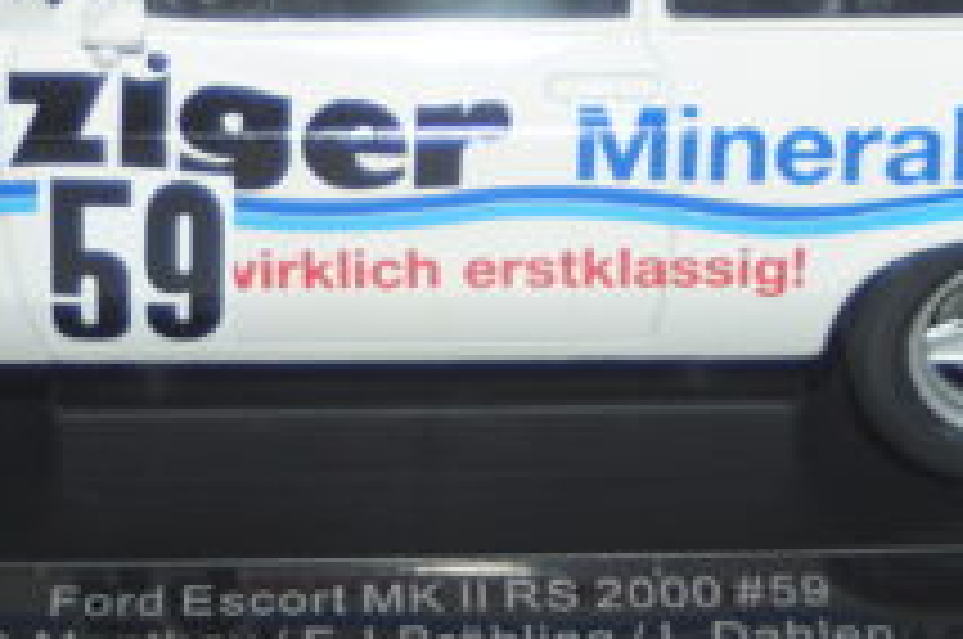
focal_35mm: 147
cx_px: 549
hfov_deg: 13.9
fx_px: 3937
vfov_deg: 9.2
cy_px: -99
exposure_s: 1/125
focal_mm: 35
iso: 250
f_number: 4
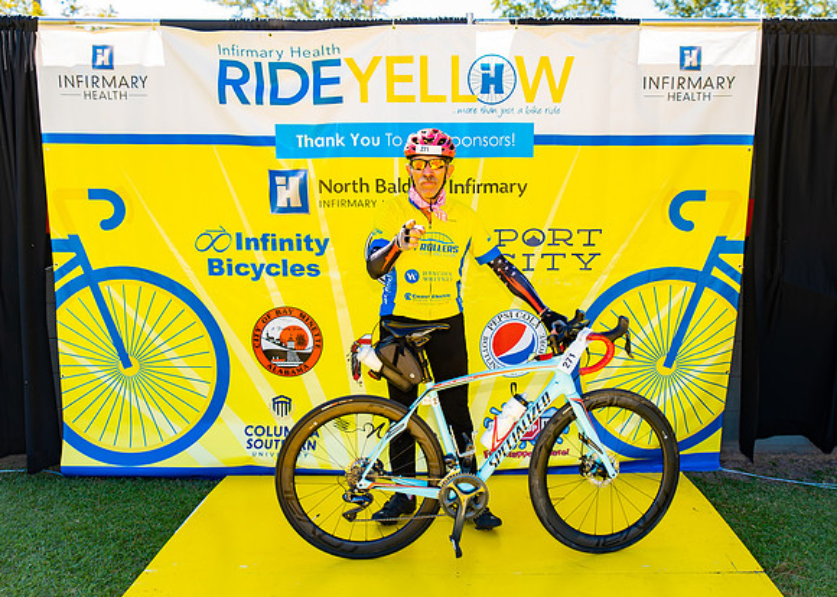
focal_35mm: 38
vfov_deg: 36.8
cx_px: 467
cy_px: 286
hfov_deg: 49.9
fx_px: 897
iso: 100
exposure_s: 1/200
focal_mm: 32
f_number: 2.8
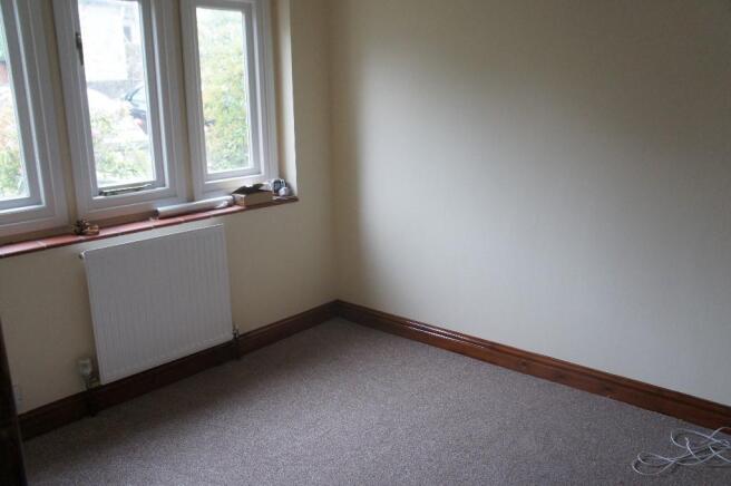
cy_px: 243
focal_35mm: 28
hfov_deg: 64.6
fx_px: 578
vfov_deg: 45.6
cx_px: 366
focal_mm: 19
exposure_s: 1/160
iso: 1250
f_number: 4
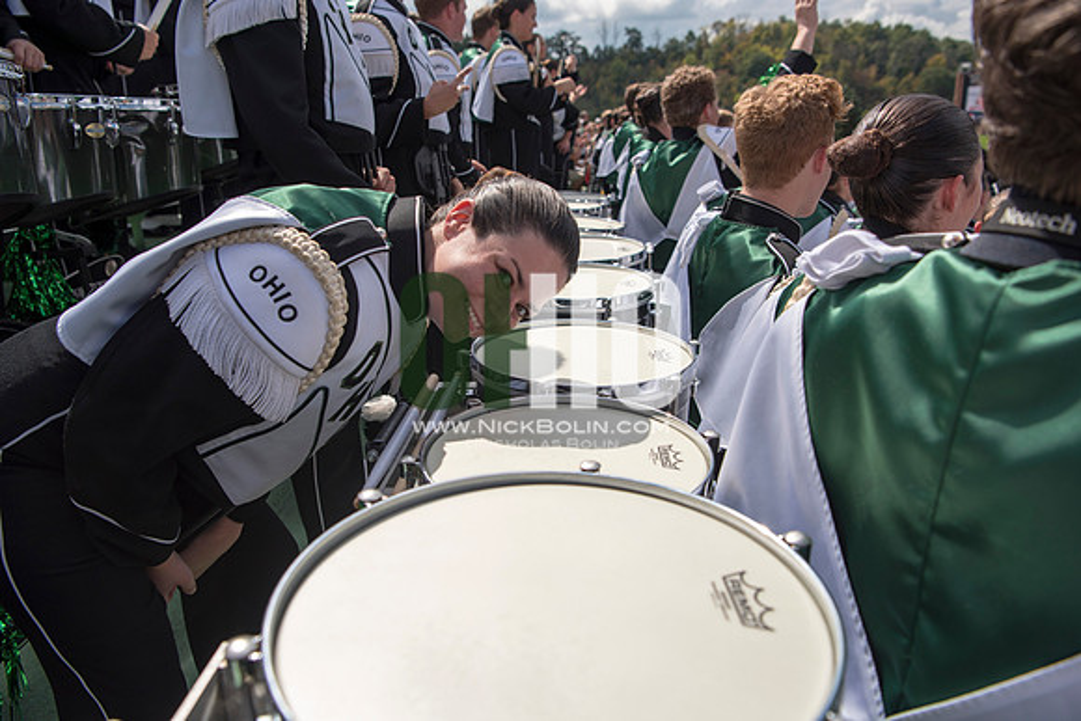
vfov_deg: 49.6
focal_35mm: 26
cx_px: 540
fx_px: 781
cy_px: 360
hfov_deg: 69.4
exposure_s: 1/2500
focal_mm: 26
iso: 200
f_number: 4.5
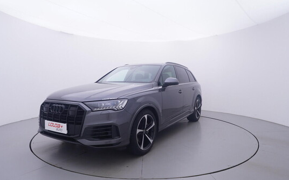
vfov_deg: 52.0
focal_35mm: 24
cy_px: 92
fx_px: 185
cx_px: 146
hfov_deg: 75.9
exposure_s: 1/80
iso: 200
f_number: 5
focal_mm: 15
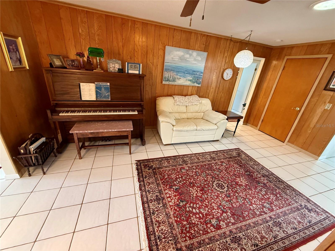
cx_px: 168
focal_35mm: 14
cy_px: 126
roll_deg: -6.0
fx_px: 135
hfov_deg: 102.1
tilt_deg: -21.5
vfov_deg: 85.7
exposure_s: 1/60
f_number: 2.2
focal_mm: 2.22
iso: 320
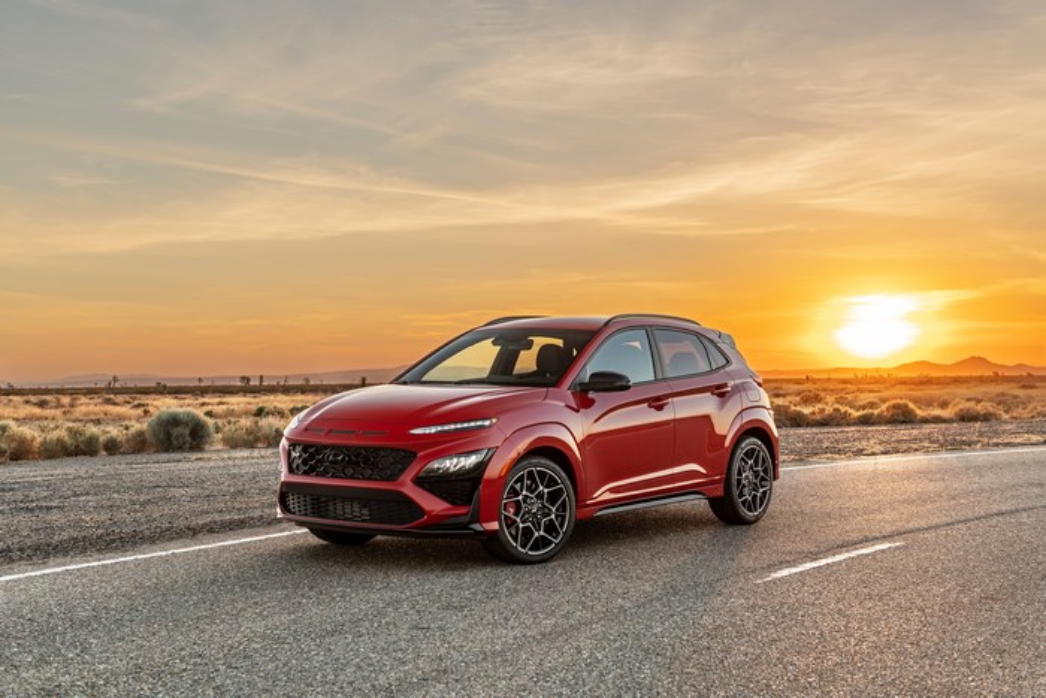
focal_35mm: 48
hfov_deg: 41.1
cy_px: 349
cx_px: 523
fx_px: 1395
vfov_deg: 28.1
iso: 64
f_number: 5
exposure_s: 1/25
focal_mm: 48
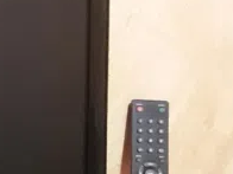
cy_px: 136
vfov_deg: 15.0
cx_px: -92
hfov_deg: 18.3
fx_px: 660
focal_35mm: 98
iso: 640
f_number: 1.9
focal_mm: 2.2
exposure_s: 1/20
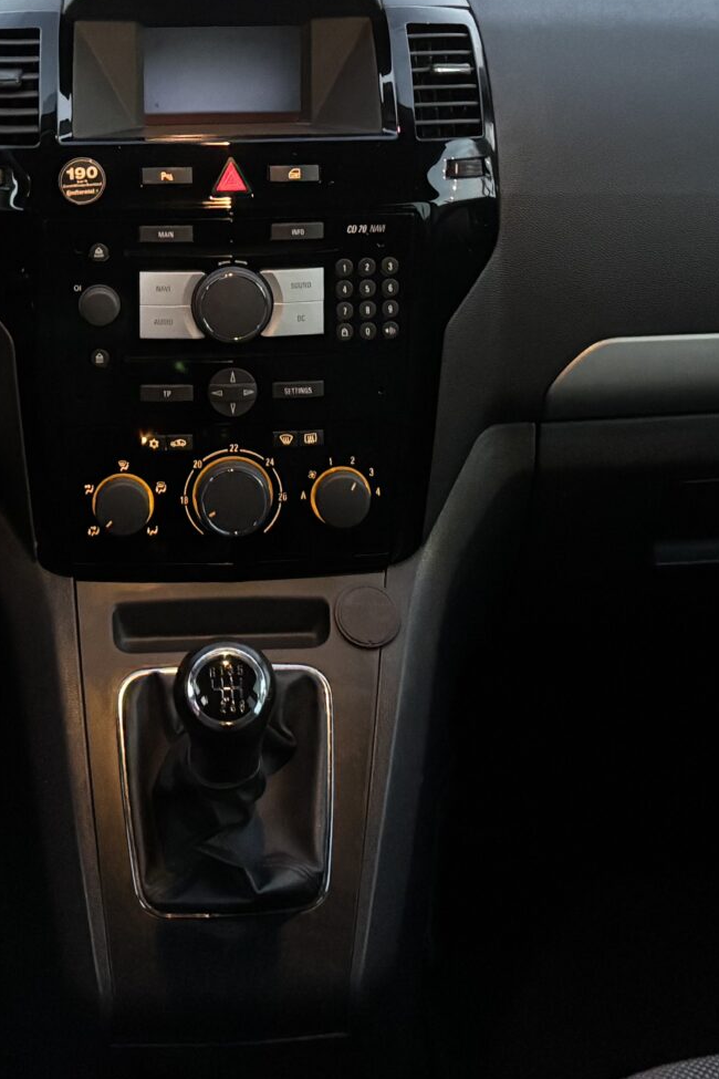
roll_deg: -2.0
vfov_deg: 27.0
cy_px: 21
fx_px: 2127
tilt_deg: -18.2
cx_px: 290
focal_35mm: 71
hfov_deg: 19.2
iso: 640
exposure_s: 1/33
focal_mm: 5.96
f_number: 1.6
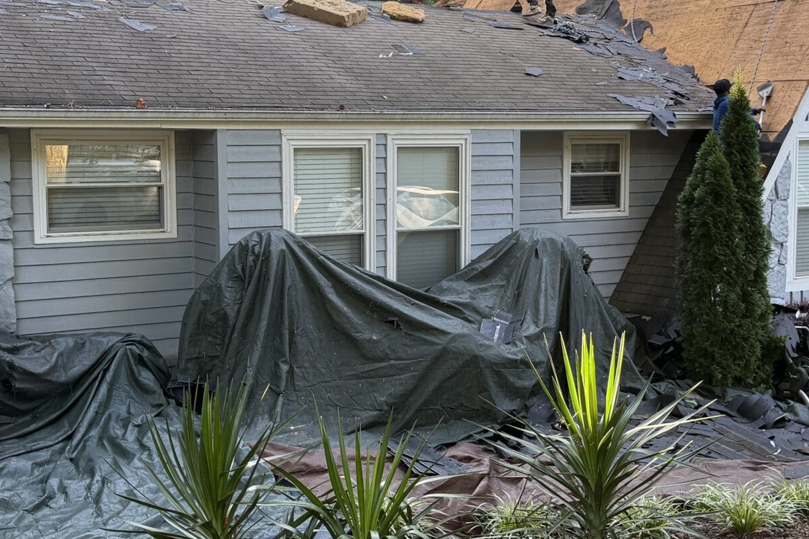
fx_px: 1191
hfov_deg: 37.5
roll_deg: +0.0
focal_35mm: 53
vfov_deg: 25.5
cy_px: 245
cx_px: 393
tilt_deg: -4.3
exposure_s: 1/234
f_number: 1.78
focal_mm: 6.76
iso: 160
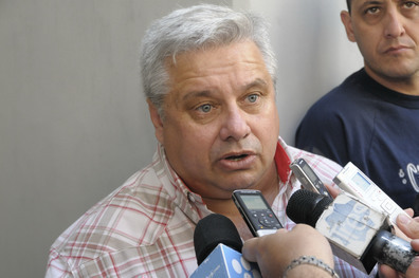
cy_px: 139
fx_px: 872
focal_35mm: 75
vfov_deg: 18.1
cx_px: 210
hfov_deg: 27.0
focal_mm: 50
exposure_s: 1/250
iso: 1250
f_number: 5.6
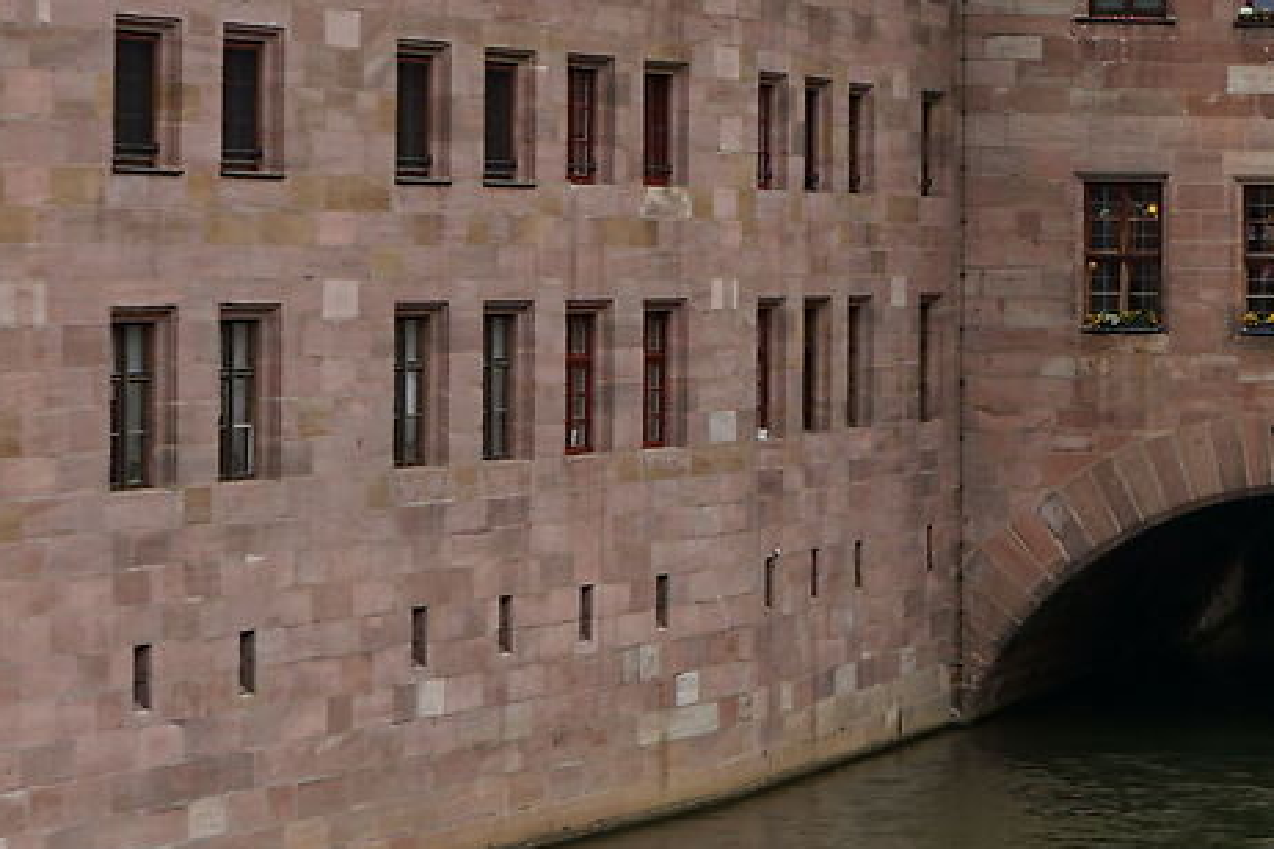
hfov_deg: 12.2
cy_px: 198
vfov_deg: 8.5
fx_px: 5697
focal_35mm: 161
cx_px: 1842
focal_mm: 31
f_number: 7.1
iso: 100
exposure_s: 1/100
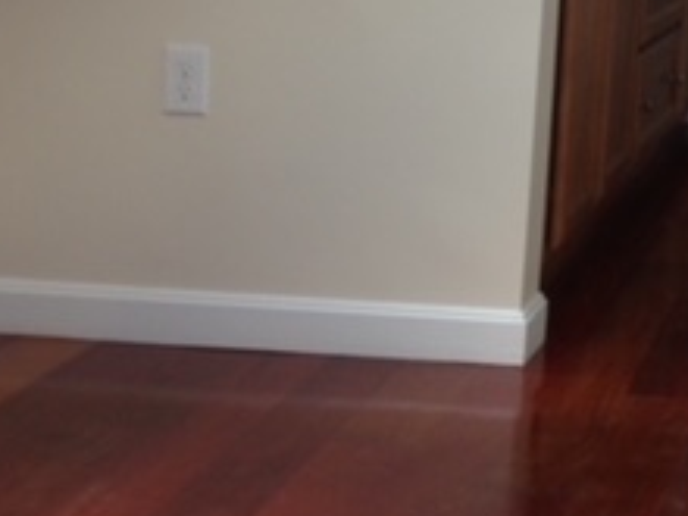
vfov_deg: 15.1
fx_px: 1908
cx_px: 935
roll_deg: -4.0
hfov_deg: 18.7
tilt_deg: -3.2
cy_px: -13
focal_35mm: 96
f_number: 2.4
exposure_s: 1/30
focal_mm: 4.12
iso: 50
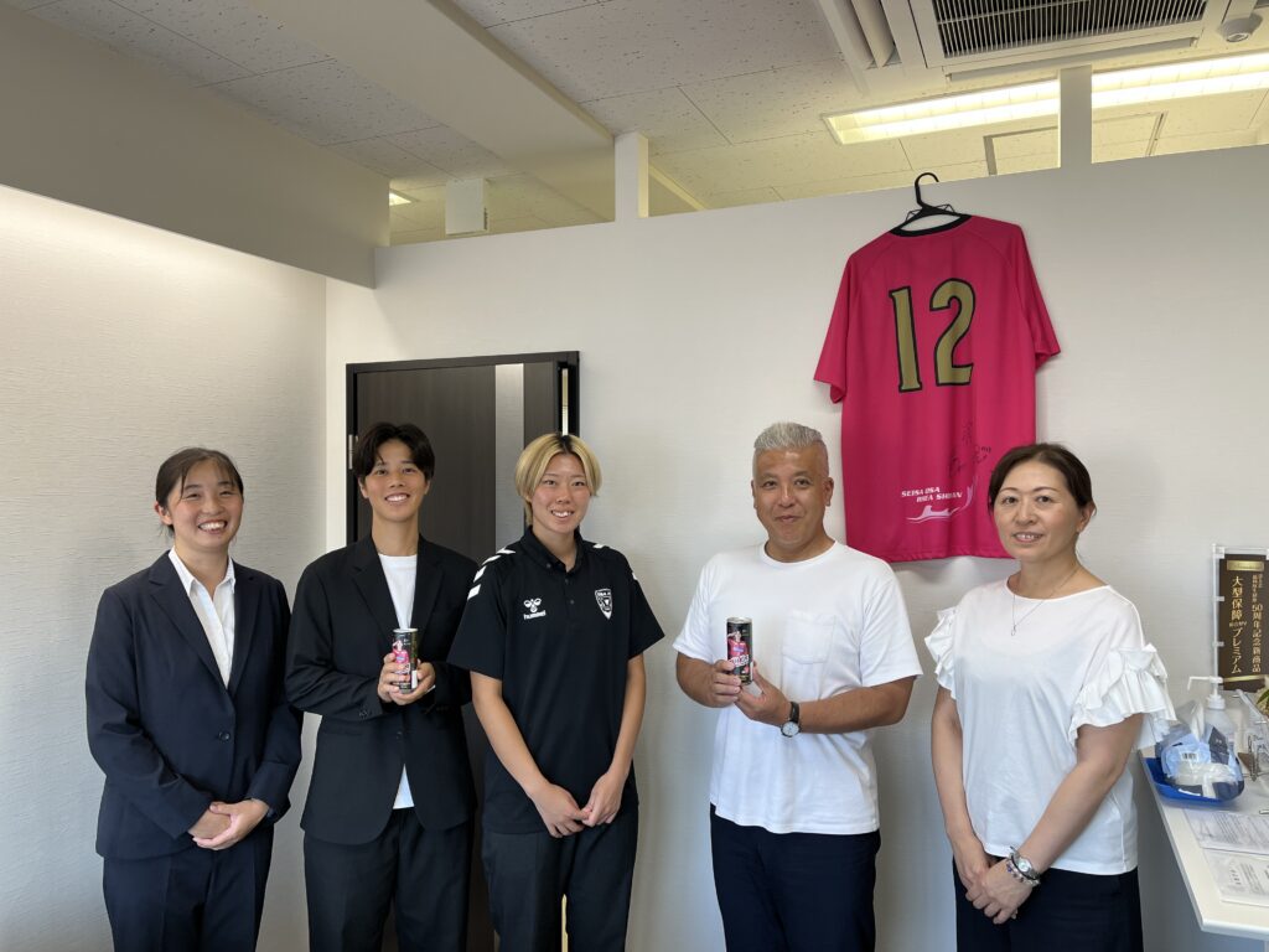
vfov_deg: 53.1
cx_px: 634
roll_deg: +0.6
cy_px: 476
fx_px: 953
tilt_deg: -0.5
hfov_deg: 67.3
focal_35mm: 26
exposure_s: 1/100
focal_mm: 5.1
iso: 50
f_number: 1.6
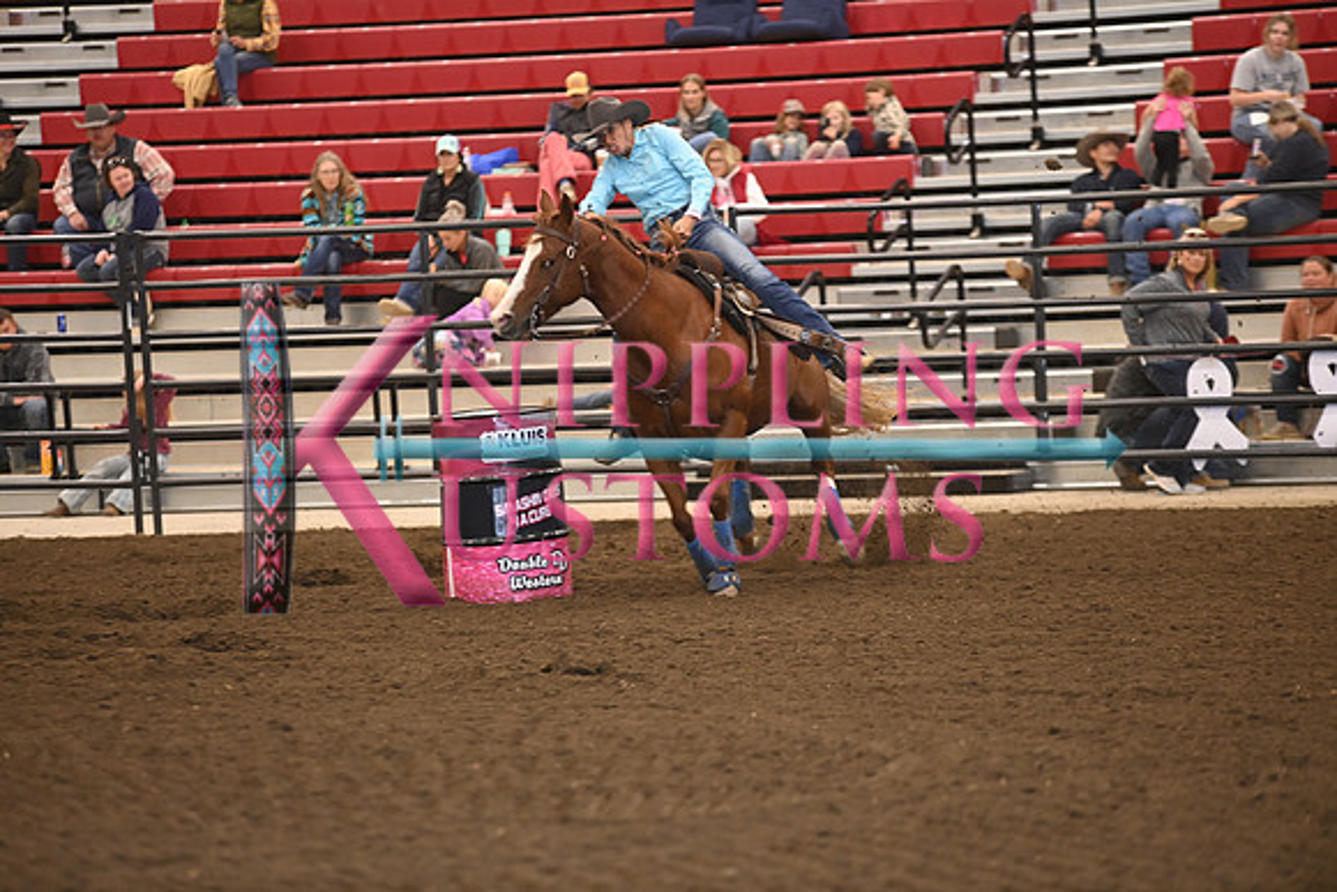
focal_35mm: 185
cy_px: 446
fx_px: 6872
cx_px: 668
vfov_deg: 7.4
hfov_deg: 11.1
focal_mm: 185
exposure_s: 1/250
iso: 1600
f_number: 3.2
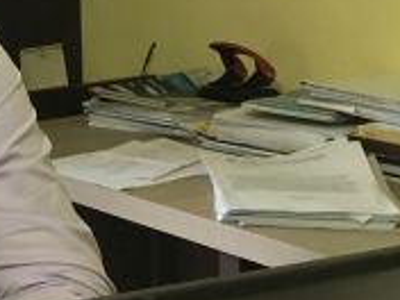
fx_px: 1236
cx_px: -93
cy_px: -43
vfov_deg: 13.5
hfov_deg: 17.4
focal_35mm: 107
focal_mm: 4.15
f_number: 2.2
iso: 250
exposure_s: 1/33
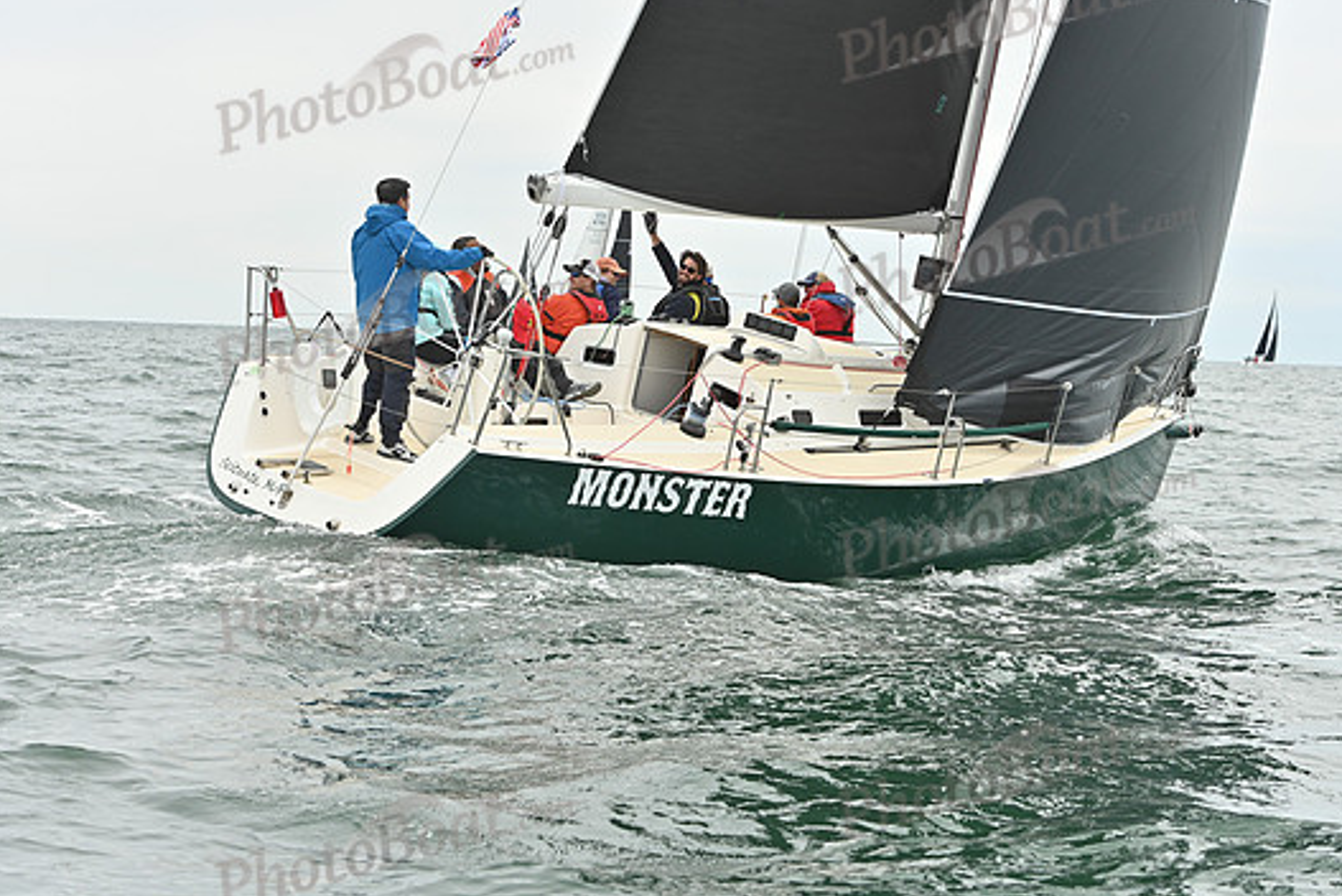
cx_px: 708
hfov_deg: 26.3
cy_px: 419
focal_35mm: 77
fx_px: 2872
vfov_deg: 17.7
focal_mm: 70
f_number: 6.3
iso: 320
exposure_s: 1/1000
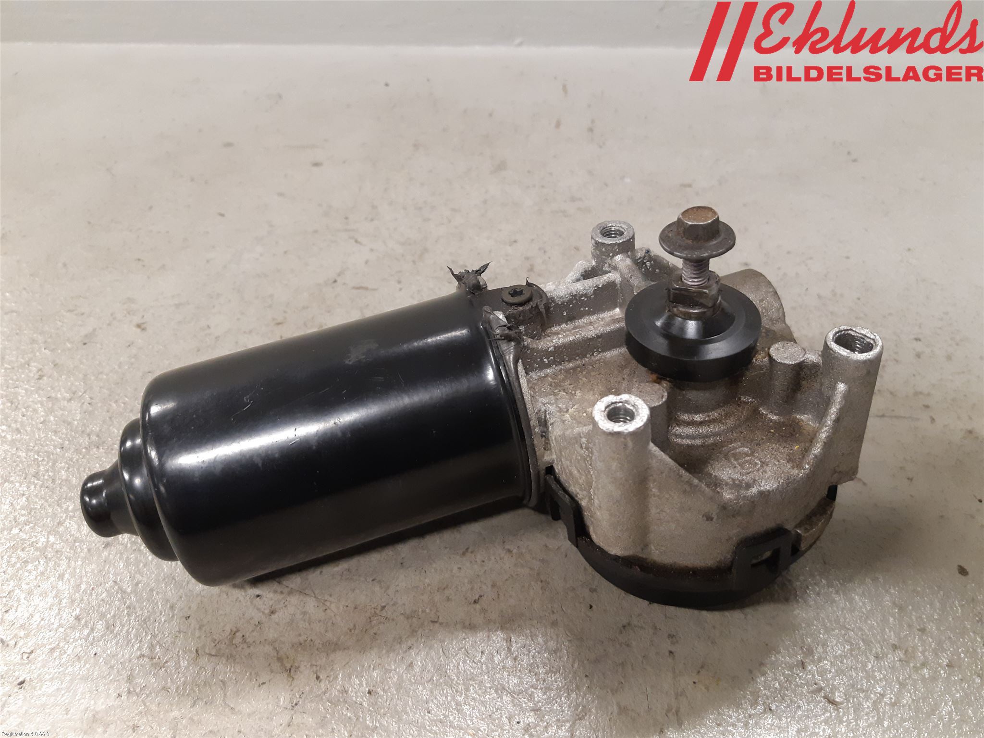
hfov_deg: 67.3
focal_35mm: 26
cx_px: 492
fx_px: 739
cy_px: 369
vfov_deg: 53.1
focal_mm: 3.93
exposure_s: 1/50
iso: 250
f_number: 1.7
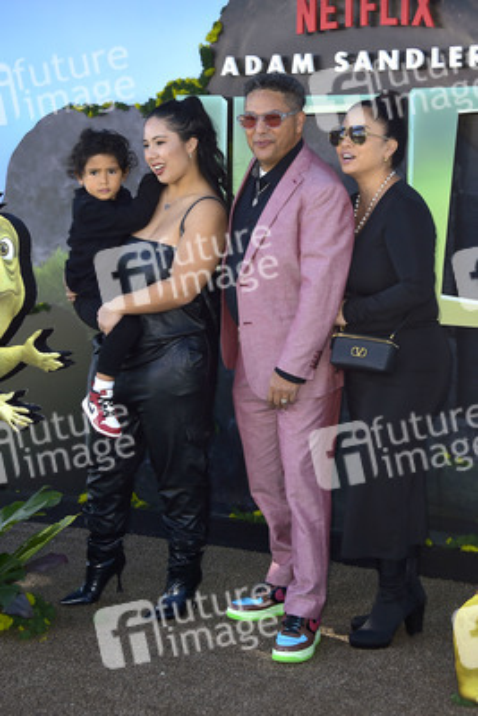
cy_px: 358
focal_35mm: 62
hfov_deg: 21.9
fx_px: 1234
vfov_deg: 32.4
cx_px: 239
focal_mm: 62
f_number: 7.1
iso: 125
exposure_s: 1/250
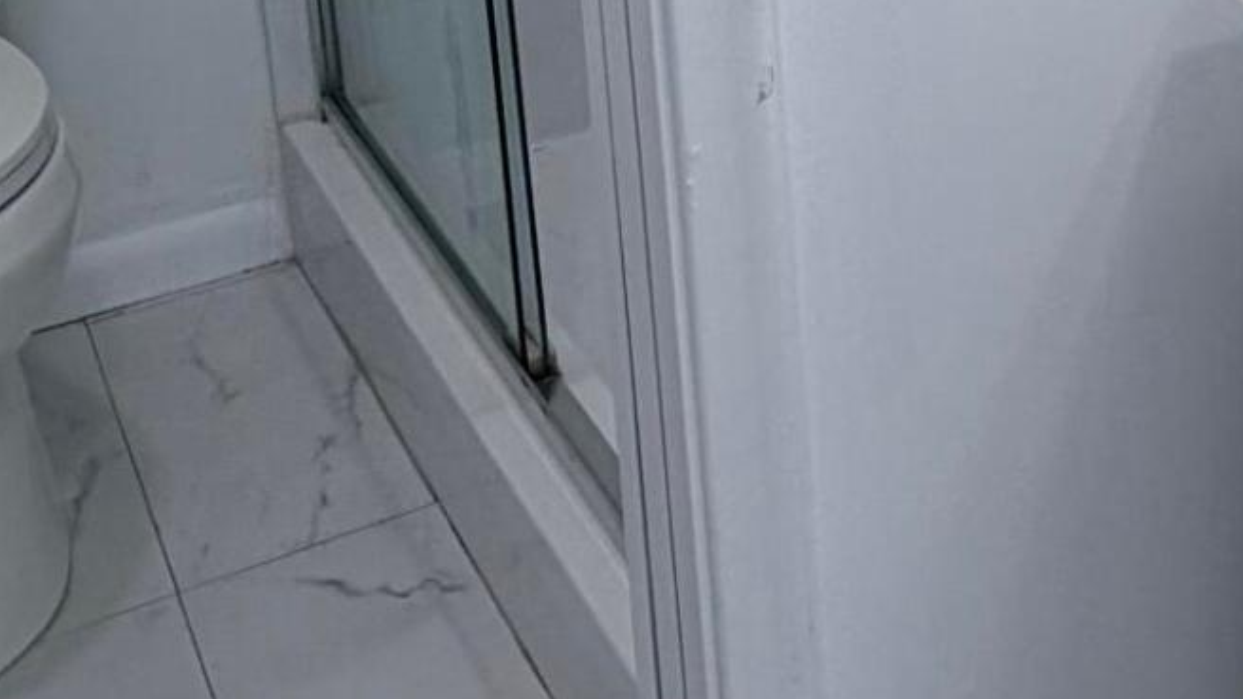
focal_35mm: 67
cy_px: -358
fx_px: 2208
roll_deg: +2.2
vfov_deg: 16.4
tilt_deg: -12.1
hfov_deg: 29.8
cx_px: 1175
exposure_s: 1/120
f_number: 2.2
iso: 50
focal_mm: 2.22
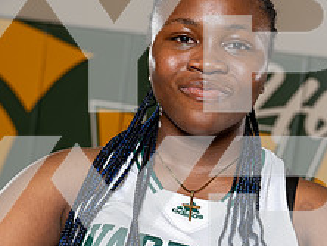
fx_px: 974
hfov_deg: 19.1
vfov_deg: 14.3
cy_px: 214
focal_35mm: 103
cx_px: 180
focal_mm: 41
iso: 250
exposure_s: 1/250
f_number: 4
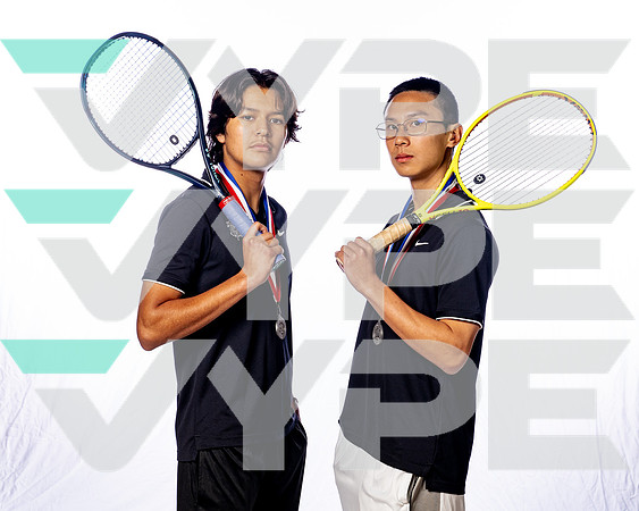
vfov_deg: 19.4
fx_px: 1490
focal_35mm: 79
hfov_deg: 24.2
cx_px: 320
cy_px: 256
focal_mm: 70
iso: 250
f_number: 8
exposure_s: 1/250
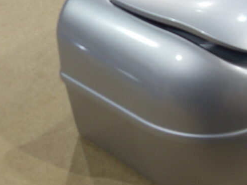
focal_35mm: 57
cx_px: 187
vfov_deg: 25.6
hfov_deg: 33.1
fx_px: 407
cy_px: 69
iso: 200
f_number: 2.8
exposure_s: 1/45
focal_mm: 6.3
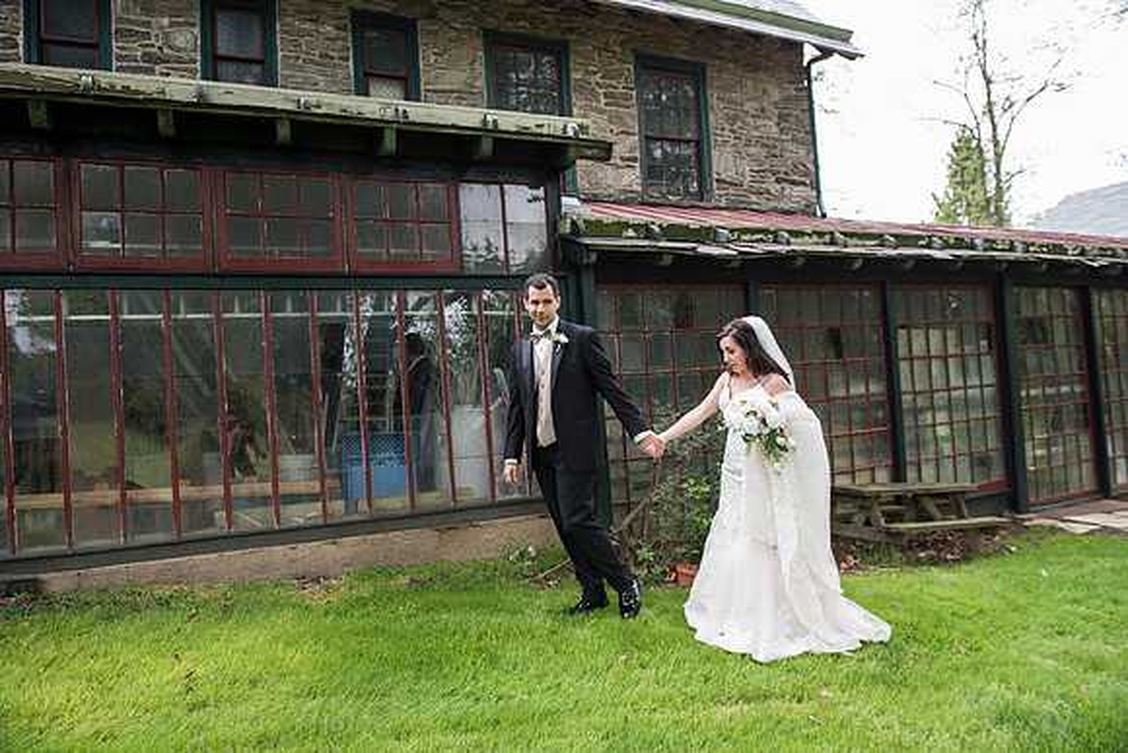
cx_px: 564
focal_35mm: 24
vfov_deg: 53.2
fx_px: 752
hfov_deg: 73.7
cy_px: 376
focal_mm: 24
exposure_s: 1/500
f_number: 4
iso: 640
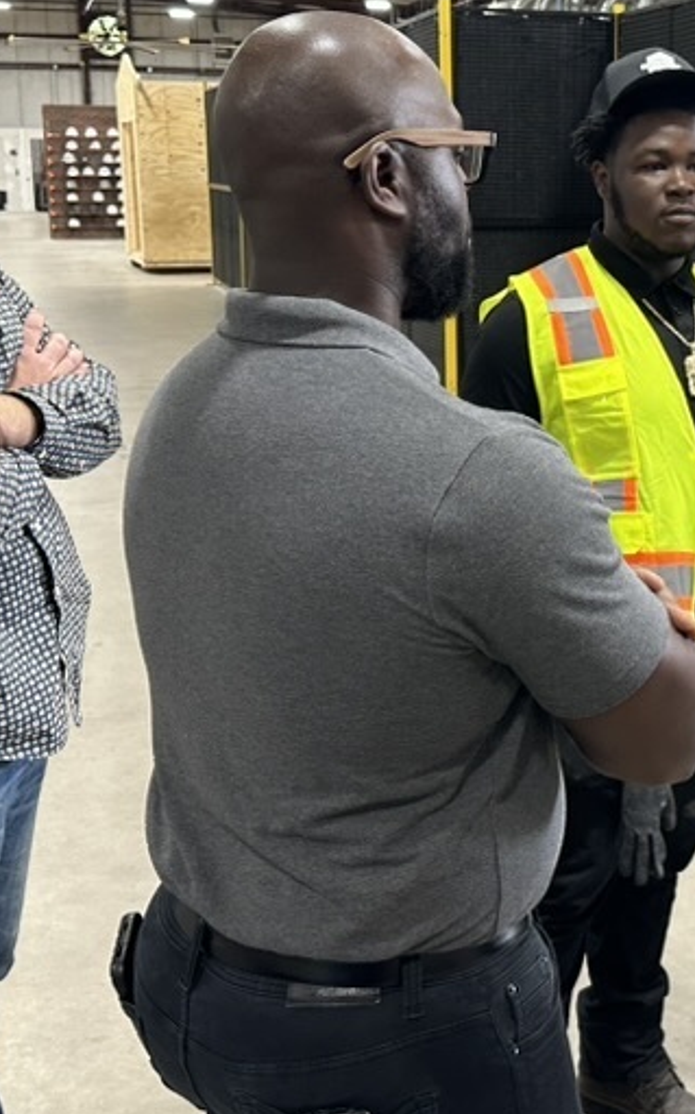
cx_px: 608
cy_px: 445
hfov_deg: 24.7
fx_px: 1547
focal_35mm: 51
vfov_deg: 39.4
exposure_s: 1/60
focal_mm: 6.86
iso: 200
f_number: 1.78
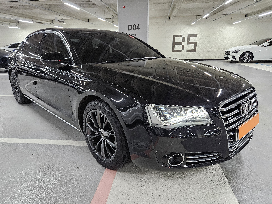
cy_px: 98
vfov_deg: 56.8
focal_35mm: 24
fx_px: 189
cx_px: 134
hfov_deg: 71.6
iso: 800
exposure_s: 1/120
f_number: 1.8
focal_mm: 5.4
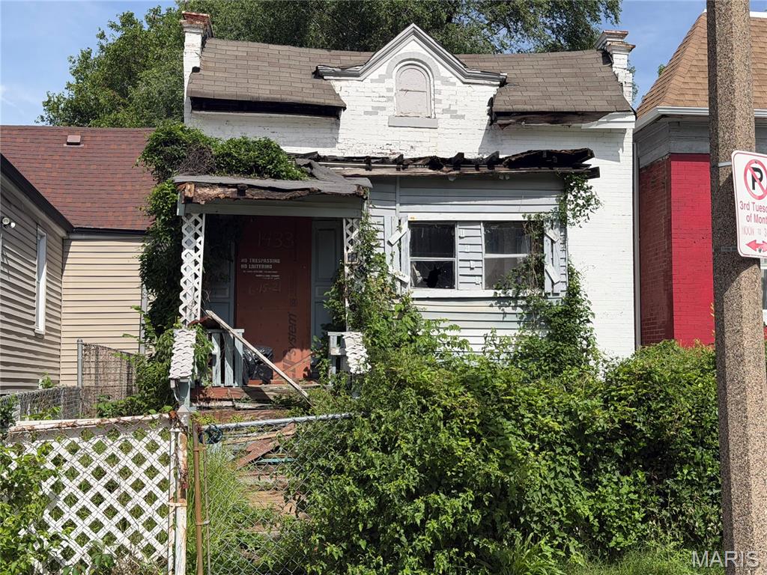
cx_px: 384
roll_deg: -0.1
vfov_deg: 30.3
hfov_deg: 39.7
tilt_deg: +4.9
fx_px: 1064
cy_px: 288
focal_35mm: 48
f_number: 1.78
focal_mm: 6.76
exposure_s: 1/4878
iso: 64
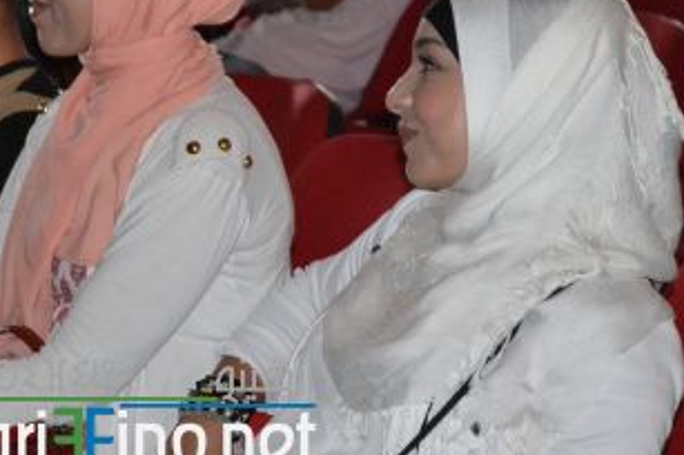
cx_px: 149
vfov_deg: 8.0
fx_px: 3265
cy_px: 105
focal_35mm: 172
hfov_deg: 11.9
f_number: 5.6
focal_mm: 55
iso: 3200
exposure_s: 1/60
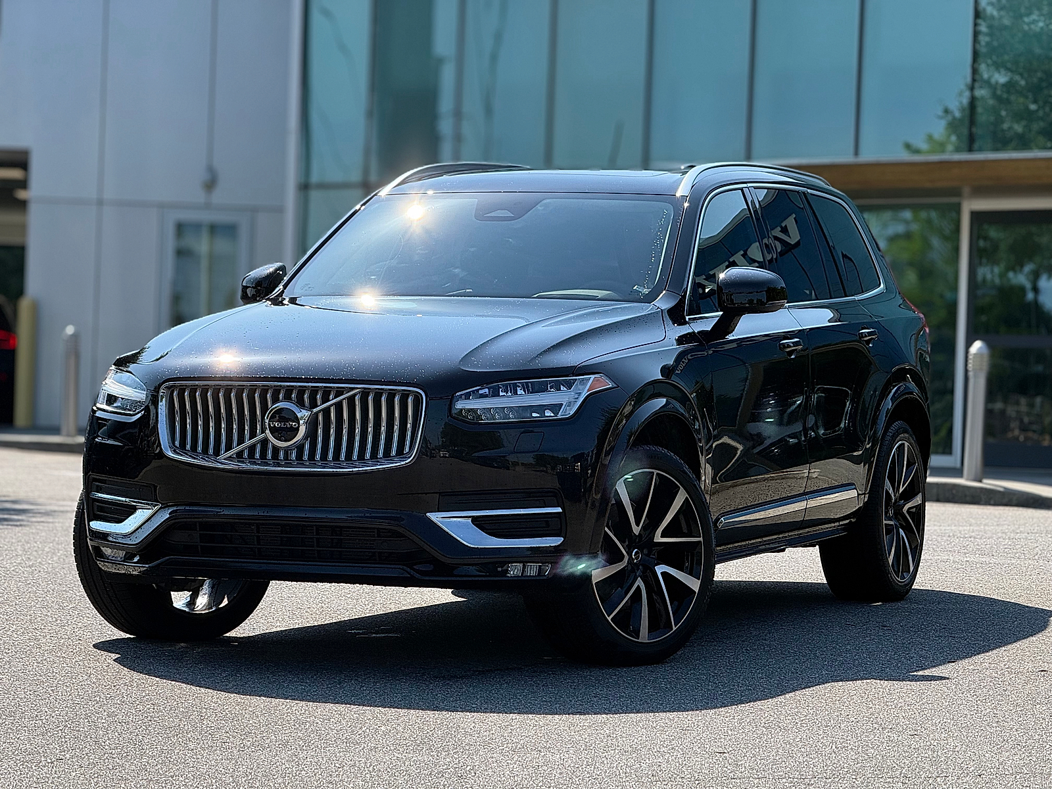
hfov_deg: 16.4
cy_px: 394
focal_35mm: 120
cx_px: 526
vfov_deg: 12.3
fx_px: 3647
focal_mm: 15.66
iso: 50
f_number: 2.8
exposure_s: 1/1227
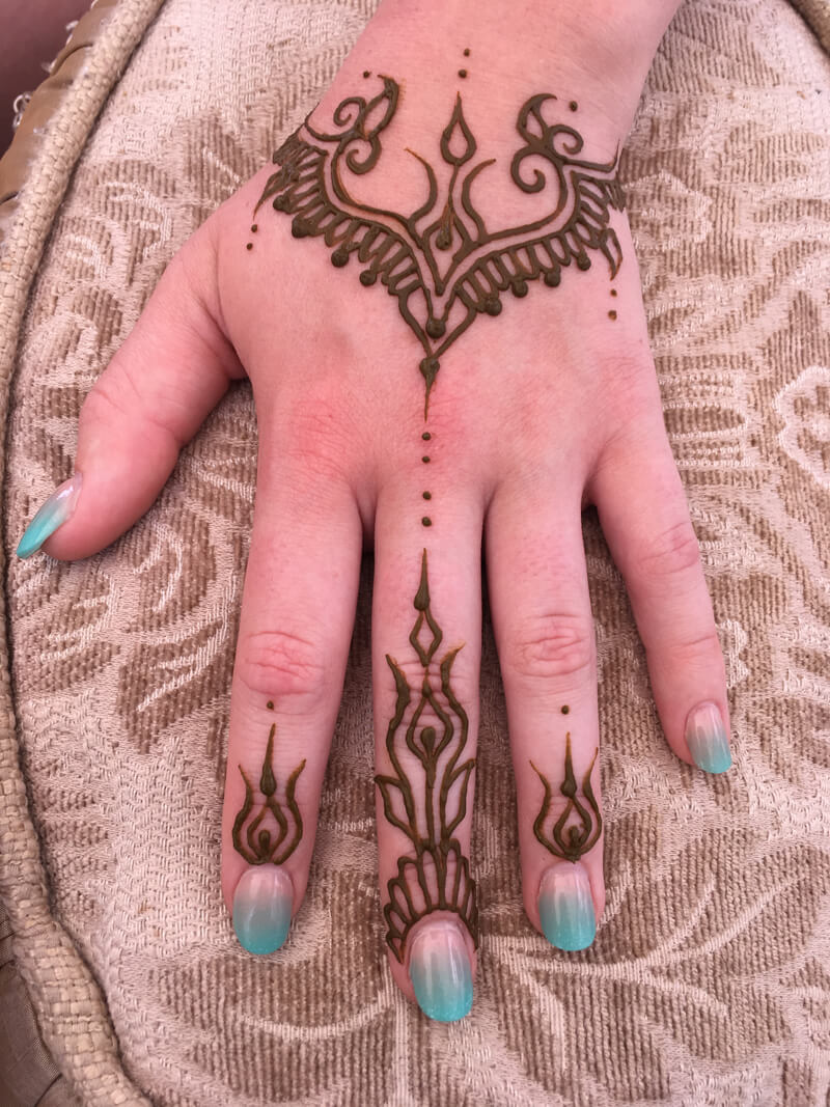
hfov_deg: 48.2
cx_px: 415
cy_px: 554
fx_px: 927
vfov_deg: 61.7
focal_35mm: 29
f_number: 2.2
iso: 25
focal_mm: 4.15
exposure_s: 1/146
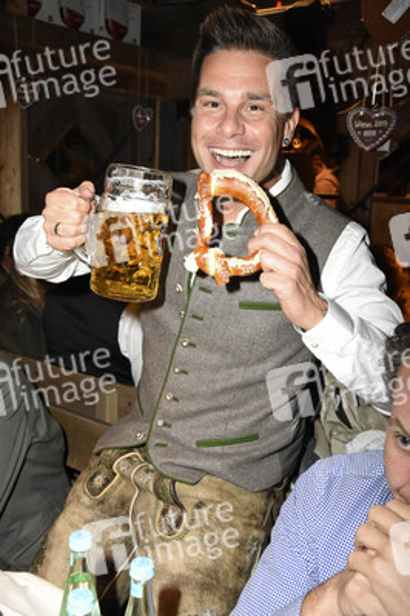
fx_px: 667
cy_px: 308
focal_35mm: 39
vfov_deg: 49.6
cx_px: 205
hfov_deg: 34.2
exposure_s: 1/125
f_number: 6.3
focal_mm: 26
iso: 1600
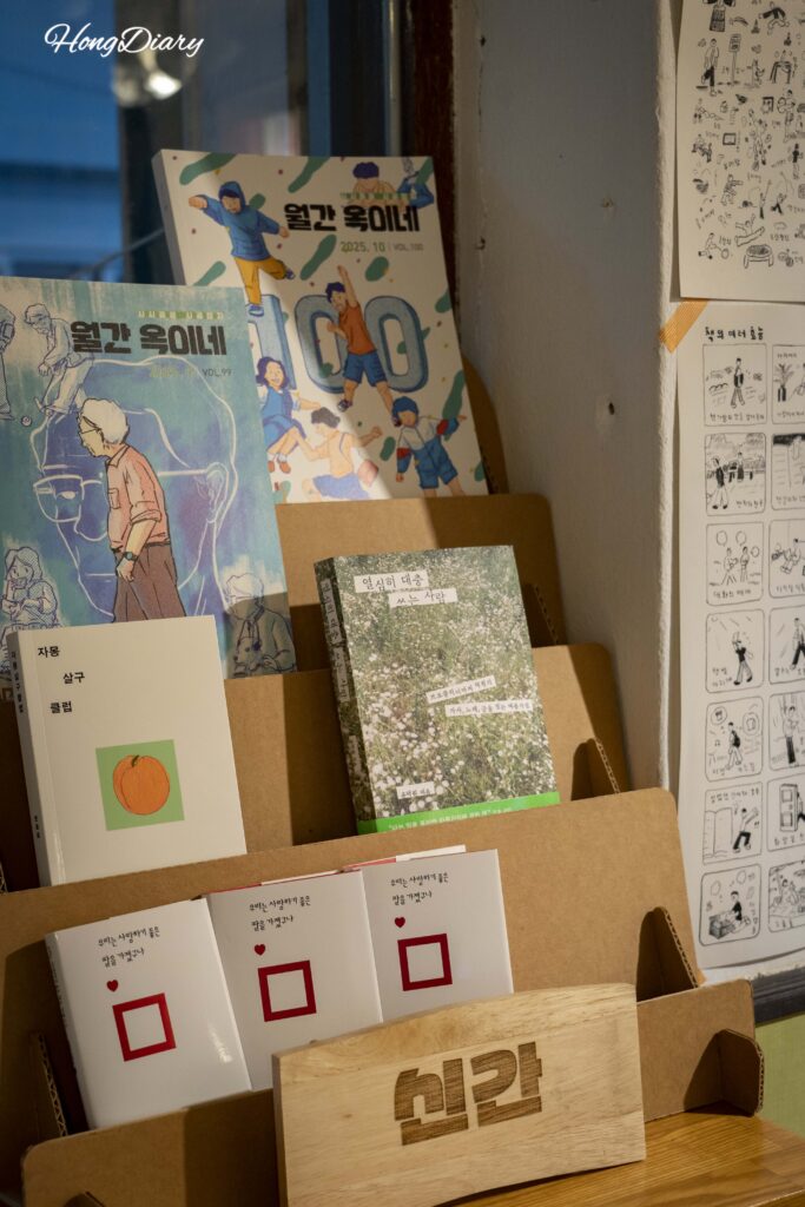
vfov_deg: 42.7
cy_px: 604
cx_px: 402
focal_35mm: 46
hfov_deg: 29.3
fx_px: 1542
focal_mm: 46
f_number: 5.6
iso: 2000
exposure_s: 1/160
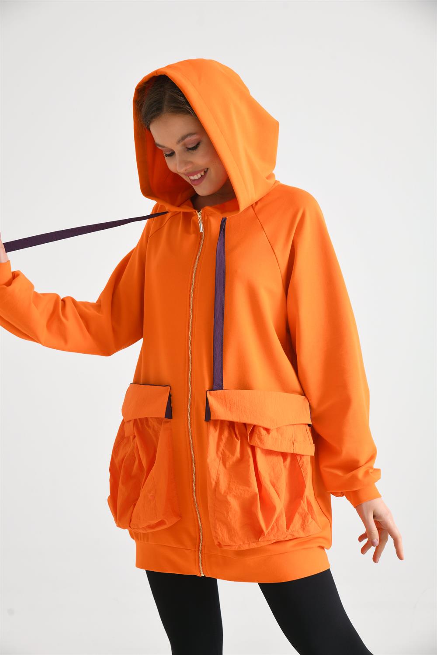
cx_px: 218
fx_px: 1020
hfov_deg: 24.2
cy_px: 328
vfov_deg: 35.6
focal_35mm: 56
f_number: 7.1
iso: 125
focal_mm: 56
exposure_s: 1/125
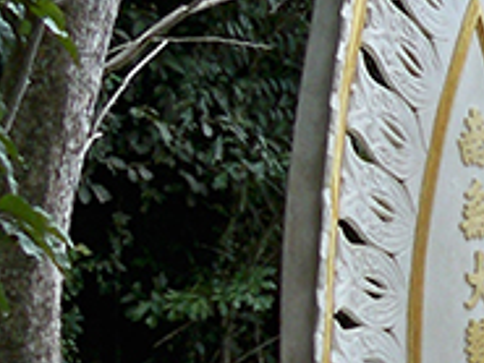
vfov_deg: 7.2
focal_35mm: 204
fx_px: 2854
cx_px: 1264
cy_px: 405
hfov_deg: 8.6
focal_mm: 6.3
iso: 64
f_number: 3.1
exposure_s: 1/500
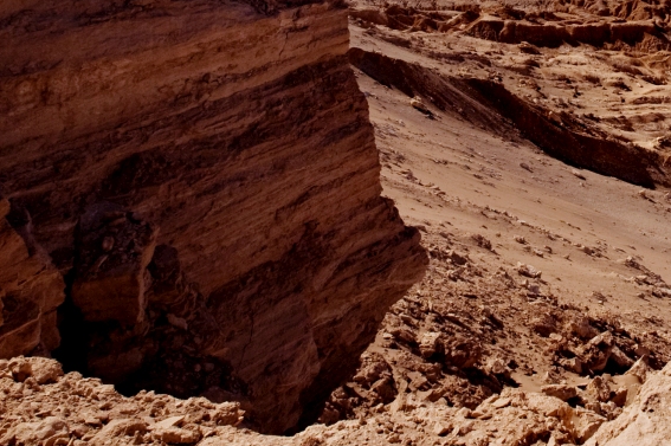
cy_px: -68
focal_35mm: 48
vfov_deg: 25.6
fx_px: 894
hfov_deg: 38.9
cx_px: 575
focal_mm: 17
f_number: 8
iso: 1000
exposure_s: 1/1600
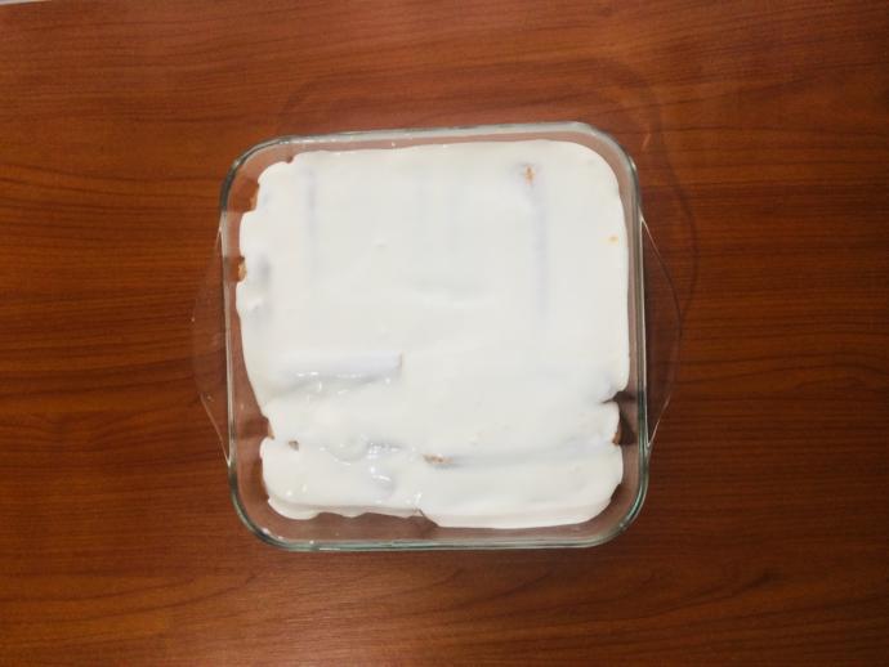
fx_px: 745
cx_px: 444
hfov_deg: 61.6
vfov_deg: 48.3
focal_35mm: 29
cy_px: 334
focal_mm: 4.15
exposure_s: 1/33
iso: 125
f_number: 2.2
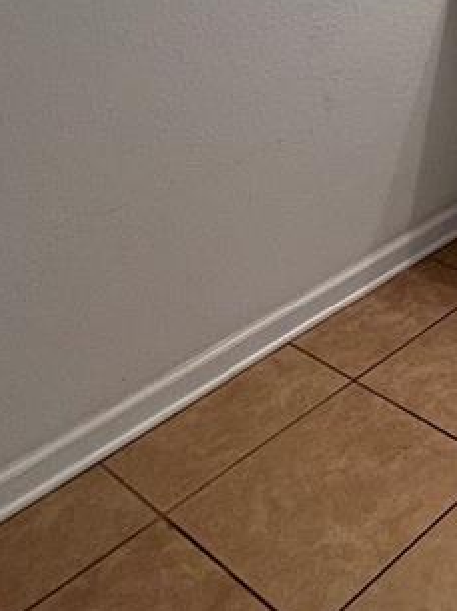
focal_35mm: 51
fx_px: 899
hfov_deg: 24.0
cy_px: -98
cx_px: 637
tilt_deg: -10.2
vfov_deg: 32.0
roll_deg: +1.8
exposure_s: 1/120
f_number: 1.8
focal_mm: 1.57
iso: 125
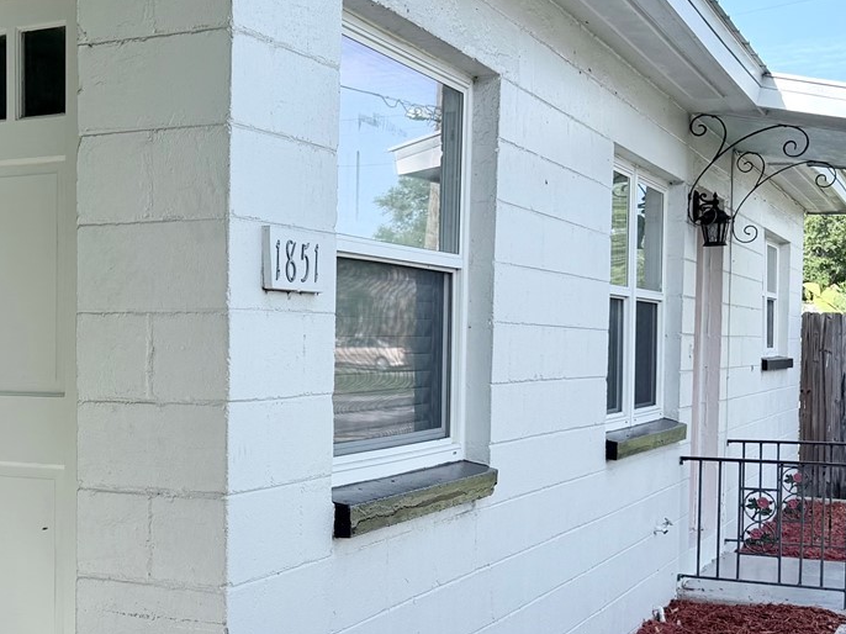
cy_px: 401
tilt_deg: -3.3
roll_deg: +0.2
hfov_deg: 32.7
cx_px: 96
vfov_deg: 26.0
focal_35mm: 56
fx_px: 1368
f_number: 1.78
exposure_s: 1/2110
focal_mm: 6.76
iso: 80
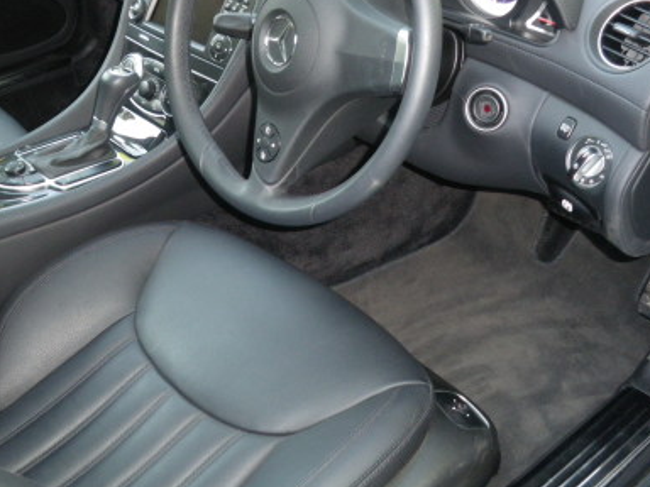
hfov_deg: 39.5
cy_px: 166
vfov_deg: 30.1
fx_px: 901
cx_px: 267
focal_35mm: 48
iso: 400
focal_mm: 6.3
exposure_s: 1/50
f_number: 3.5
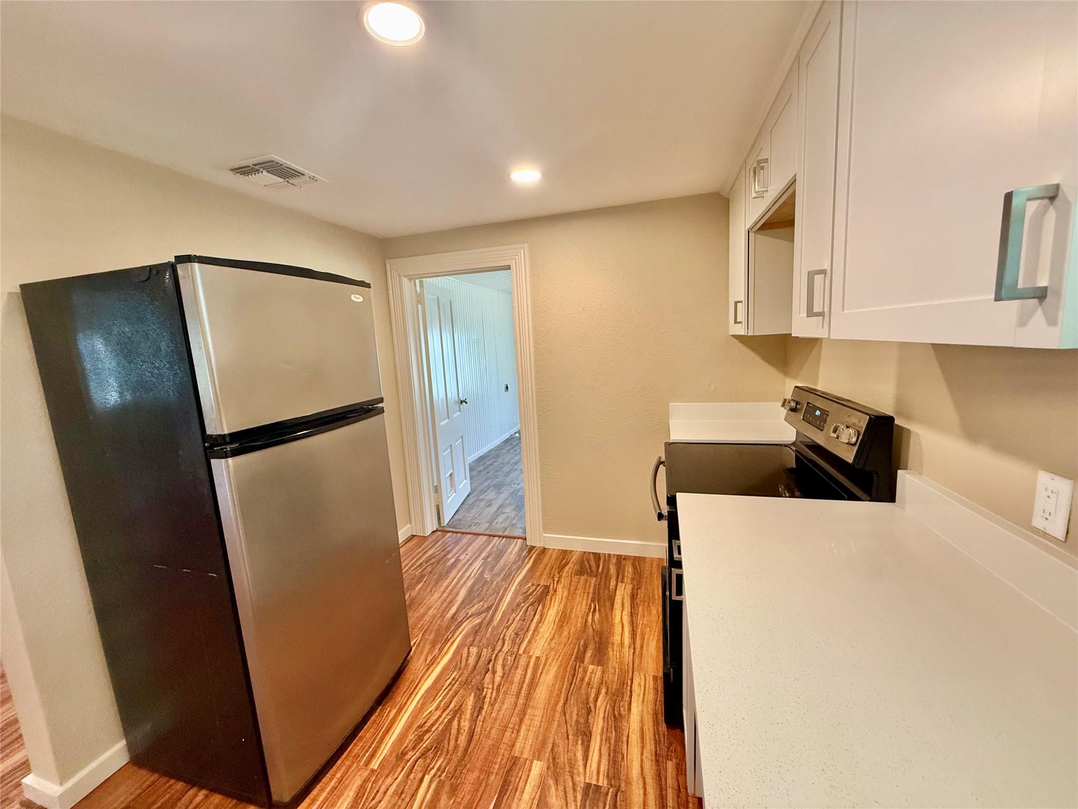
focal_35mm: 14
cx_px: 539
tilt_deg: -6.5
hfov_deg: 102.1
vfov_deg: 85.7
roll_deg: +3.0
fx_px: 436
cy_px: 404
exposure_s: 1/120
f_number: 2.2
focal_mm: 2.22
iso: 320
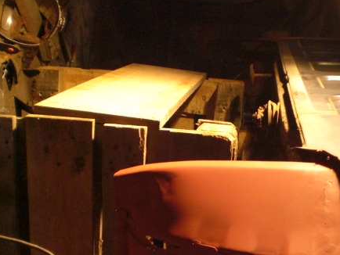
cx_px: 227
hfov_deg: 34.0
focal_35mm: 56
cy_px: 168
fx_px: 550
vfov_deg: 26.0
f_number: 3.1
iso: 400
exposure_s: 1/60
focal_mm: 6.3
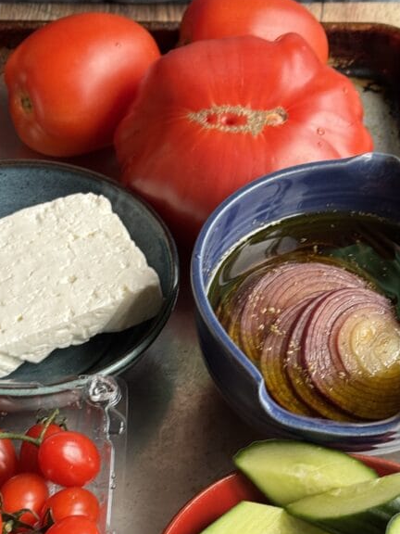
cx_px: 126
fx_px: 1233
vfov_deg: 24.2
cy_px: 380
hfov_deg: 18.4
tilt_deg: -52.2
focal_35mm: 80
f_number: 1.78
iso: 100
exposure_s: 1/70
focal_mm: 6.76
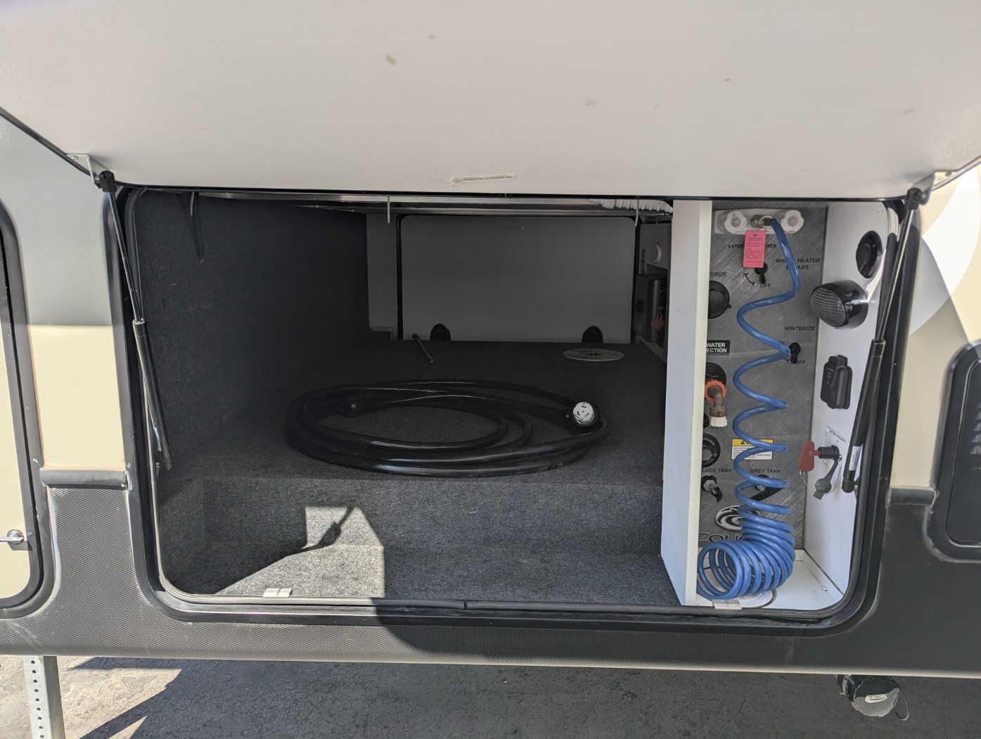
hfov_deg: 71.5
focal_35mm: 24
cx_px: 490
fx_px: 681
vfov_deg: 56.9
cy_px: 370
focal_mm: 6.81
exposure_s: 1/920
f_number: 1.85
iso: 37
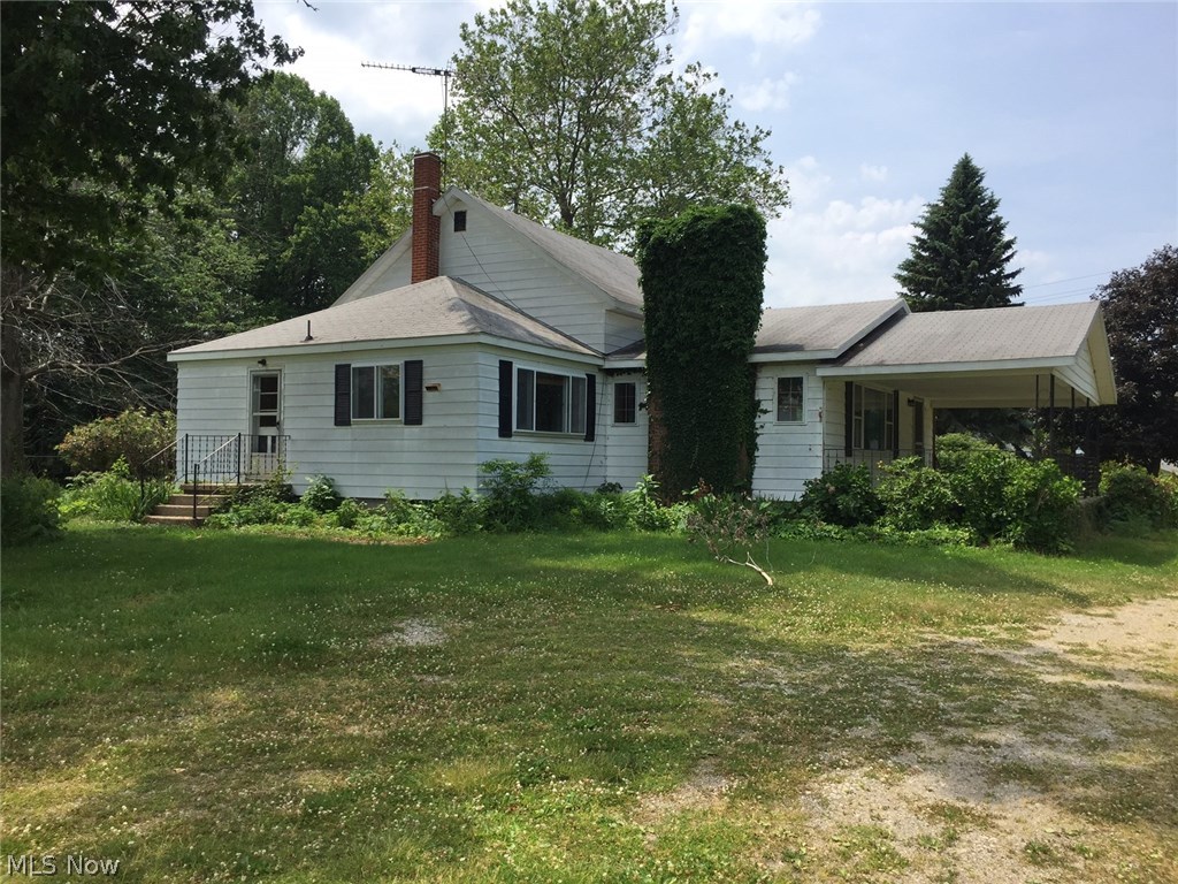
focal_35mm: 29
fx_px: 987
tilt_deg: +0.6
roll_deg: -2.3
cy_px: 442
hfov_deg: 61.7
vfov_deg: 48.2
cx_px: 589
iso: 32
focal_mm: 4.15
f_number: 2.2
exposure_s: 1/1721
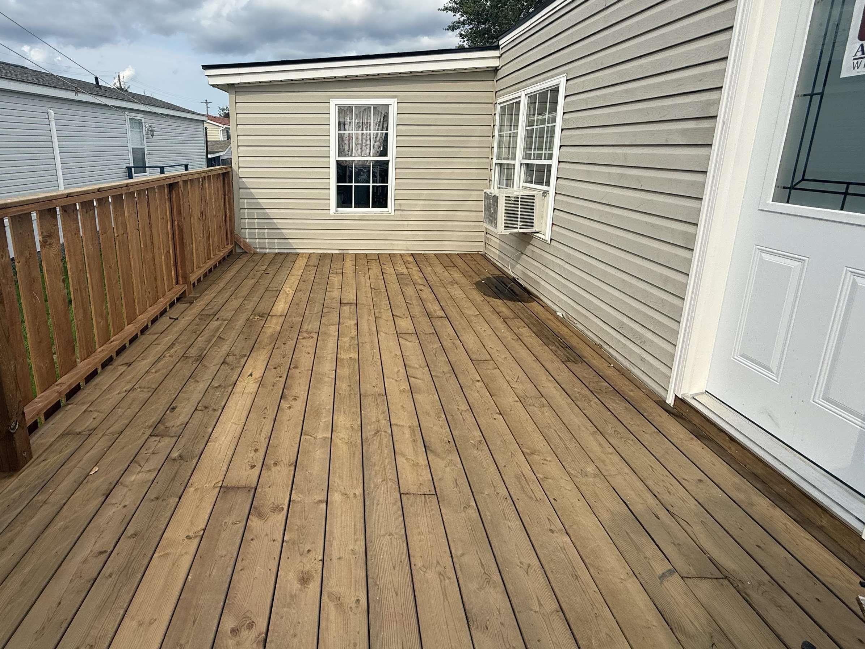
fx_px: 450
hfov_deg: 86.5
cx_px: 341
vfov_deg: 70.4
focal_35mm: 18
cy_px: 243
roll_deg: -0.2
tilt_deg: -10.3
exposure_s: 1/1572
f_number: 2.2
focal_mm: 2.22
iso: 50
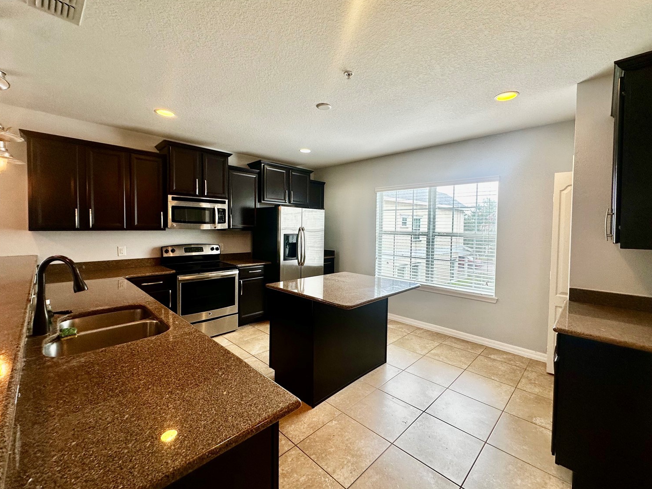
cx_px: 345
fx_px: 283
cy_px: 236
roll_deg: -0.6
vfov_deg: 81.7
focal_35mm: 15
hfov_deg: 98.1
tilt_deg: -1.3
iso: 80
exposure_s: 1/120
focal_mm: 2.22
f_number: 2.2
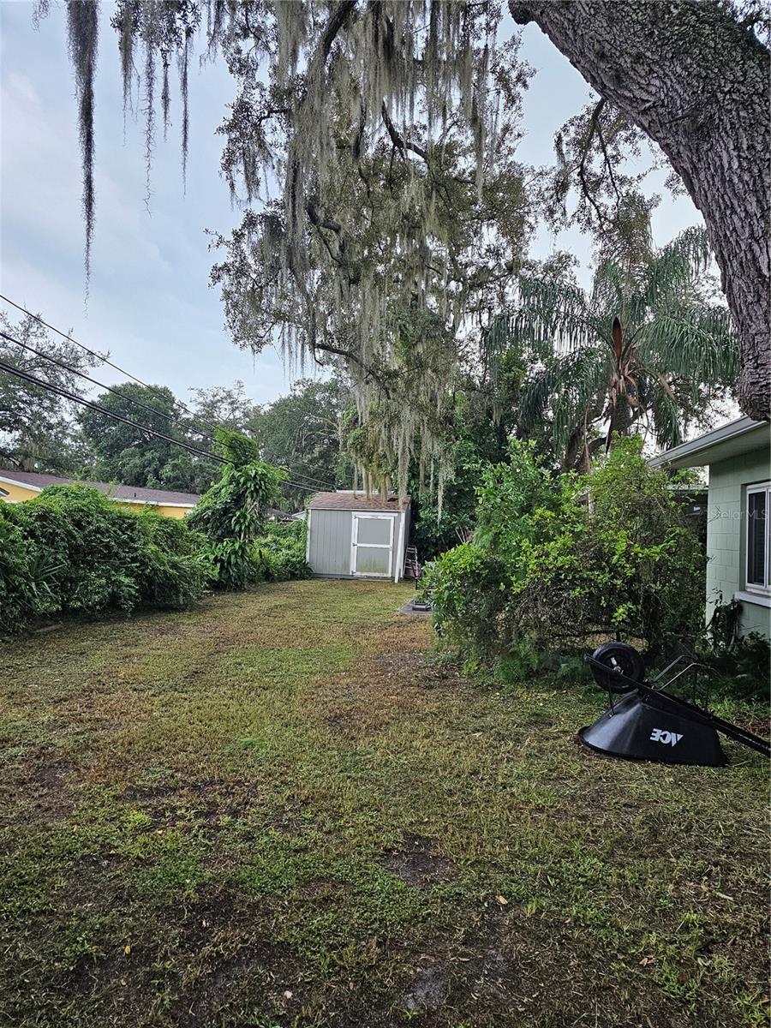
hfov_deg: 58.9
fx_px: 683
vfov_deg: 73.9
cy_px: 514
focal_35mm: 23
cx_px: 386
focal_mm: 6.3
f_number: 1.7
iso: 125
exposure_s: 1/180
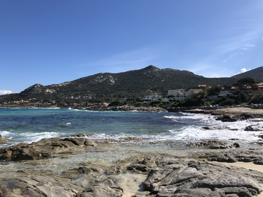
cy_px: 98
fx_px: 213
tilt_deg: +2.6
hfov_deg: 63.4
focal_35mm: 28
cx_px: 132
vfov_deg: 49.7
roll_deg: +0.1
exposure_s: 1/2558
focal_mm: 4
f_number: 1.8
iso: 20
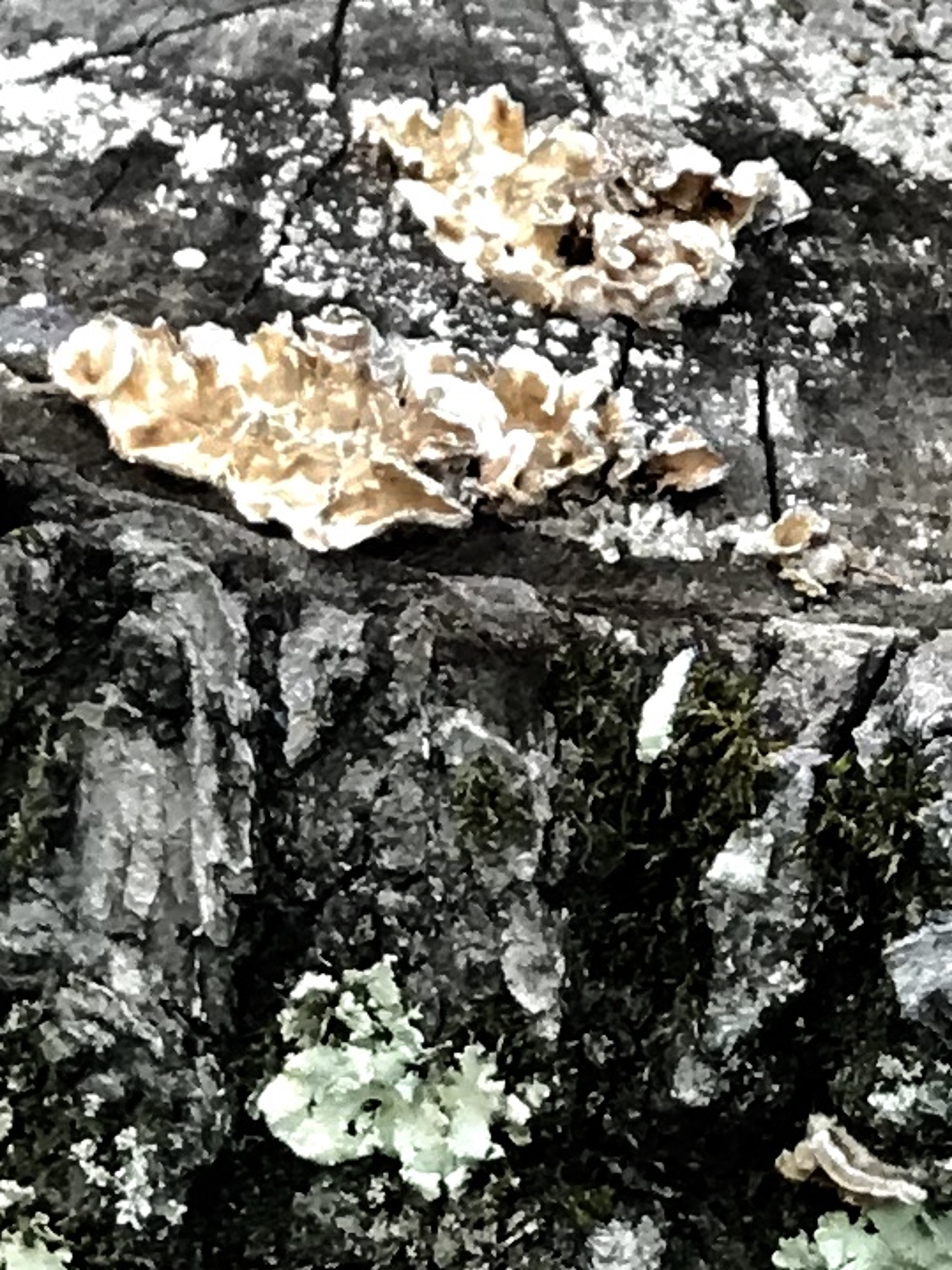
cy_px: 58
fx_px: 5759
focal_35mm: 157
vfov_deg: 12.5
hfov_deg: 9.2
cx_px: 1475
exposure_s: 1/30
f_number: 1.8
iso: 32
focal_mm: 3.99
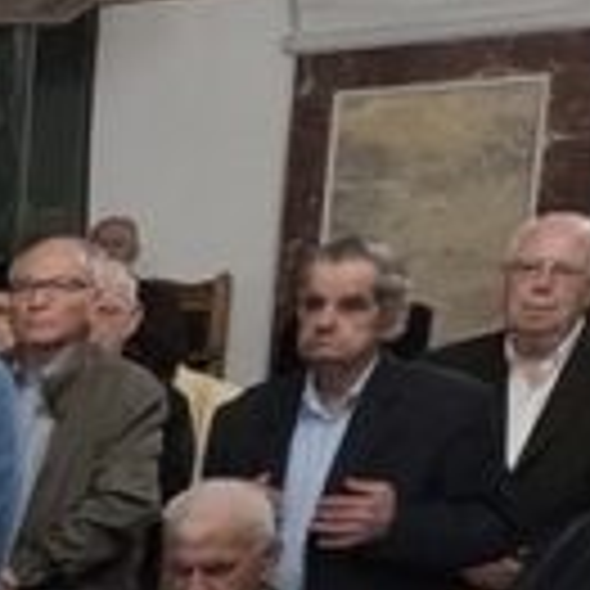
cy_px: 1175
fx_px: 3066
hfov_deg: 7.9
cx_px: -1644
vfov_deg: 10.2
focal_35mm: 159
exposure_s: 1/50
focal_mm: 5.54
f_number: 1.8
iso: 250
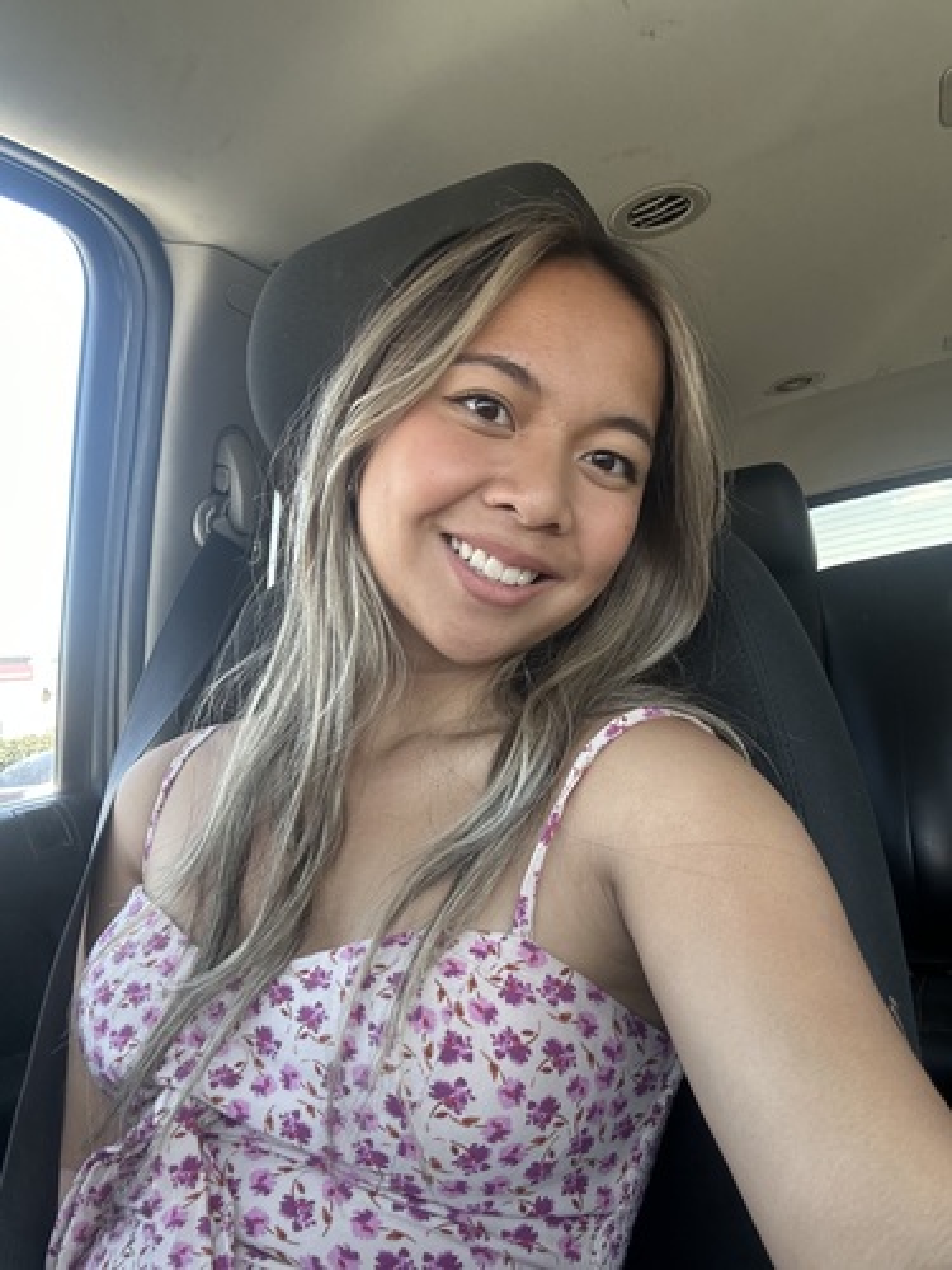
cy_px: 635
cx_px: 476
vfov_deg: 73.9
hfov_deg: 58.9
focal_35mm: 23
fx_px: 843
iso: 64
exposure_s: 1/121
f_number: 1.9
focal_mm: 2.69
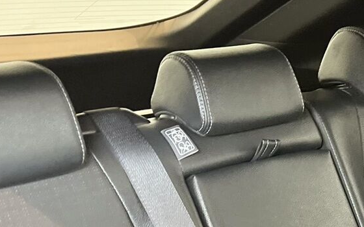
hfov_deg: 23.5
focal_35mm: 84
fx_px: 833
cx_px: 370
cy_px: 258
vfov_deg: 15.1
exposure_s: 1/33
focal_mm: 5.7
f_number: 1.5
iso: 500
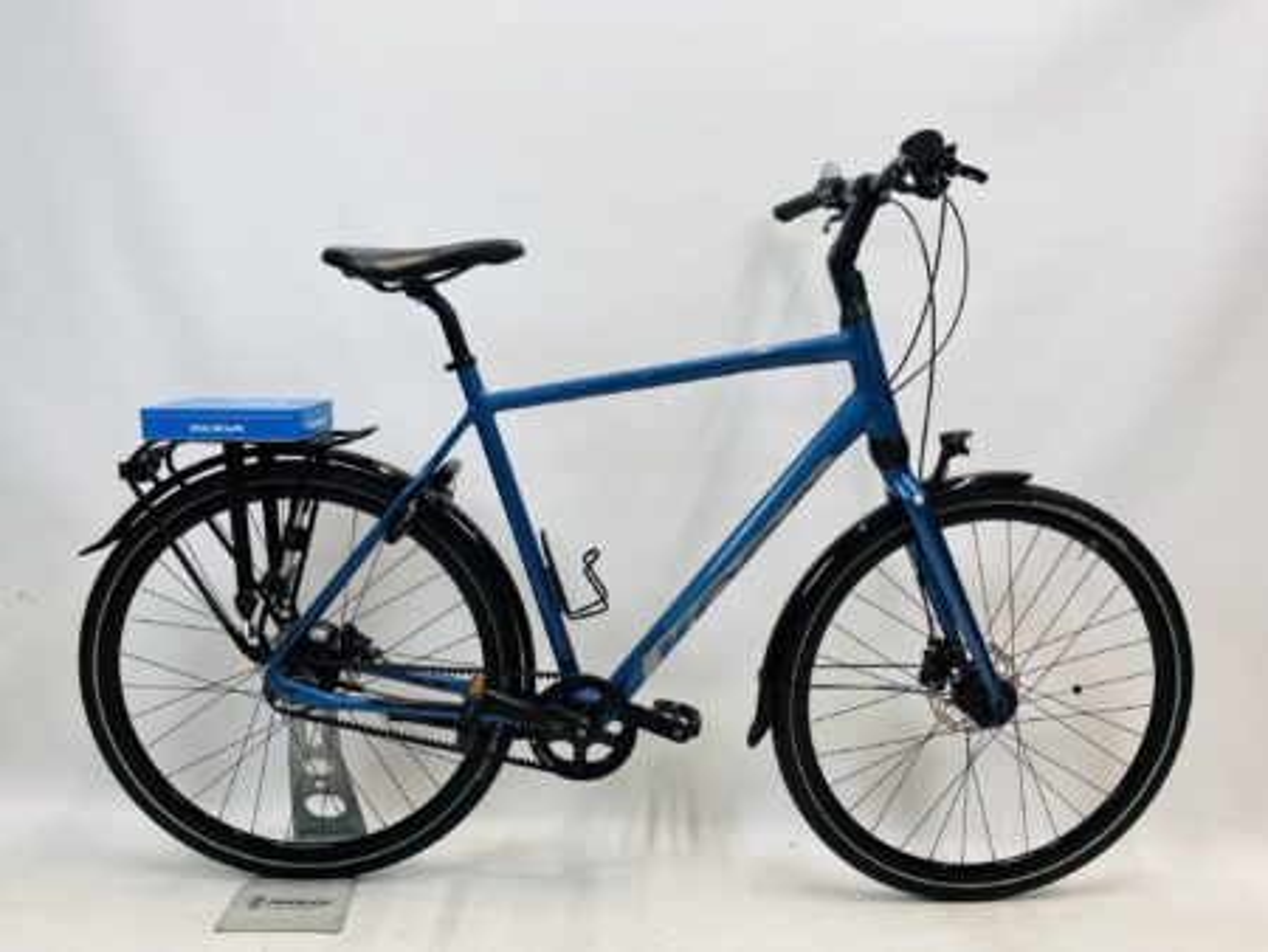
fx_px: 953
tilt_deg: -6.0
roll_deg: -1.6
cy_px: 476
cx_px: 634
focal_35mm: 26
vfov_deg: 53.1
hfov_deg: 67.3
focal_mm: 4.25
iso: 50
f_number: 1.8
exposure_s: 1/100
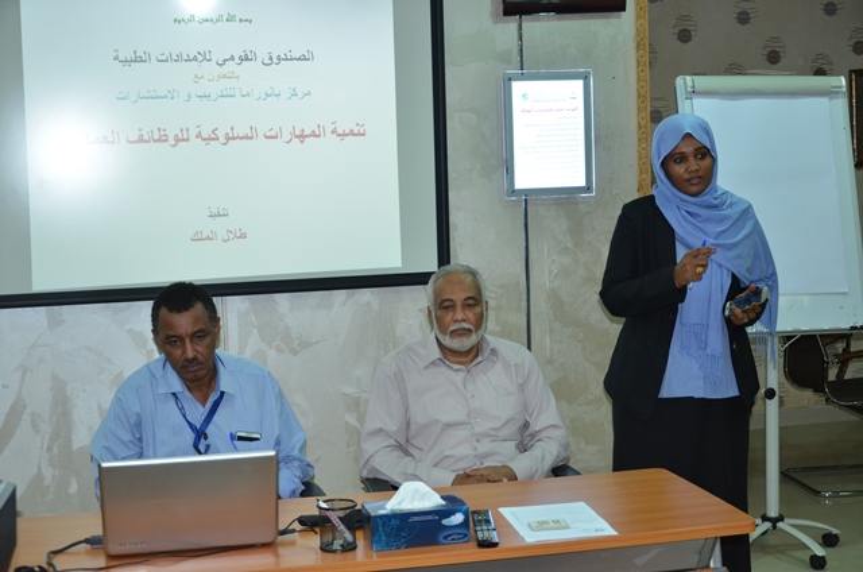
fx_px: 1256
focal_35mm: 52
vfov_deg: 25.6
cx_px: 432
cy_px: 286
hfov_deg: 37.9
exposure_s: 1/60
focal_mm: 35
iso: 800
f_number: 4.5
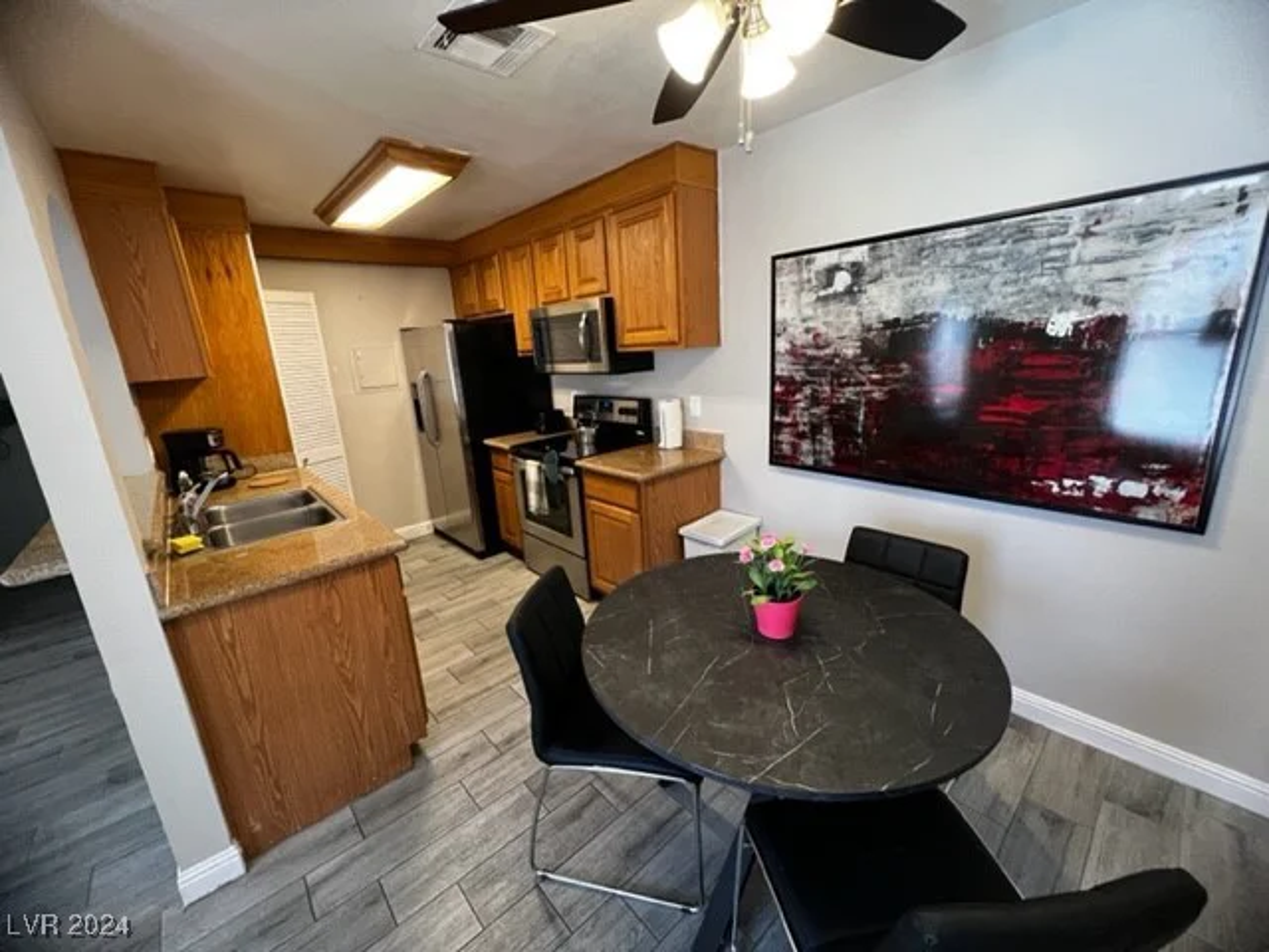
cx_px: 634
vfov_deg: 89.9
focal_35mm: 13
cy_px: 476
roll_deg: +3.3
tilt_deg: -13.4
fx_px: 477
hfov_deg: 106.2
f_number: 1.8
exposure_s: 1/60
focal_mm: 1.57
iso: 320
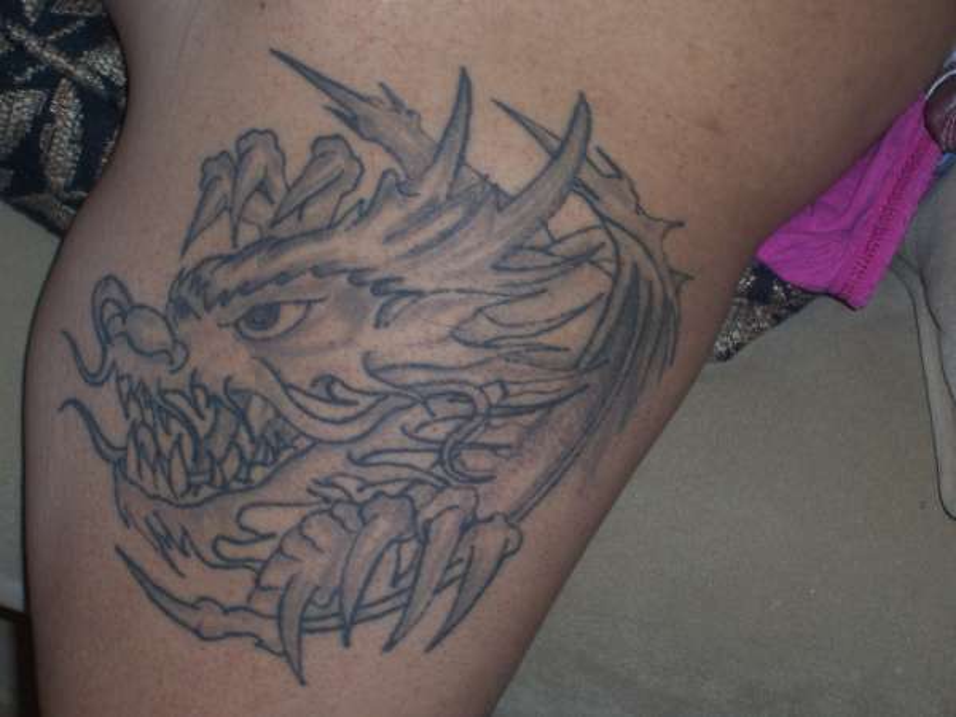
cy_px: 358
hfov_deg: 19.3
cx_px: 478
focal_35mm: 102
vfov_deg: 14.5
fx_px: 2817
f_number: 4.6
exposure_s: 1/90
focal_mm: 16.8
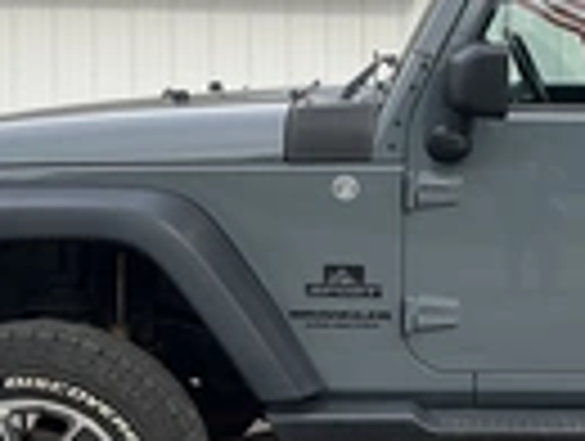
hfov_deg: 20.9
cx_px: 639
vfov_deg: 16.6
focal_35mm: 89
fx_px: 1507
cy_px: 207
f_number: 1.8
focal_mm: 3
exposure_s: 1/962
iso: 25
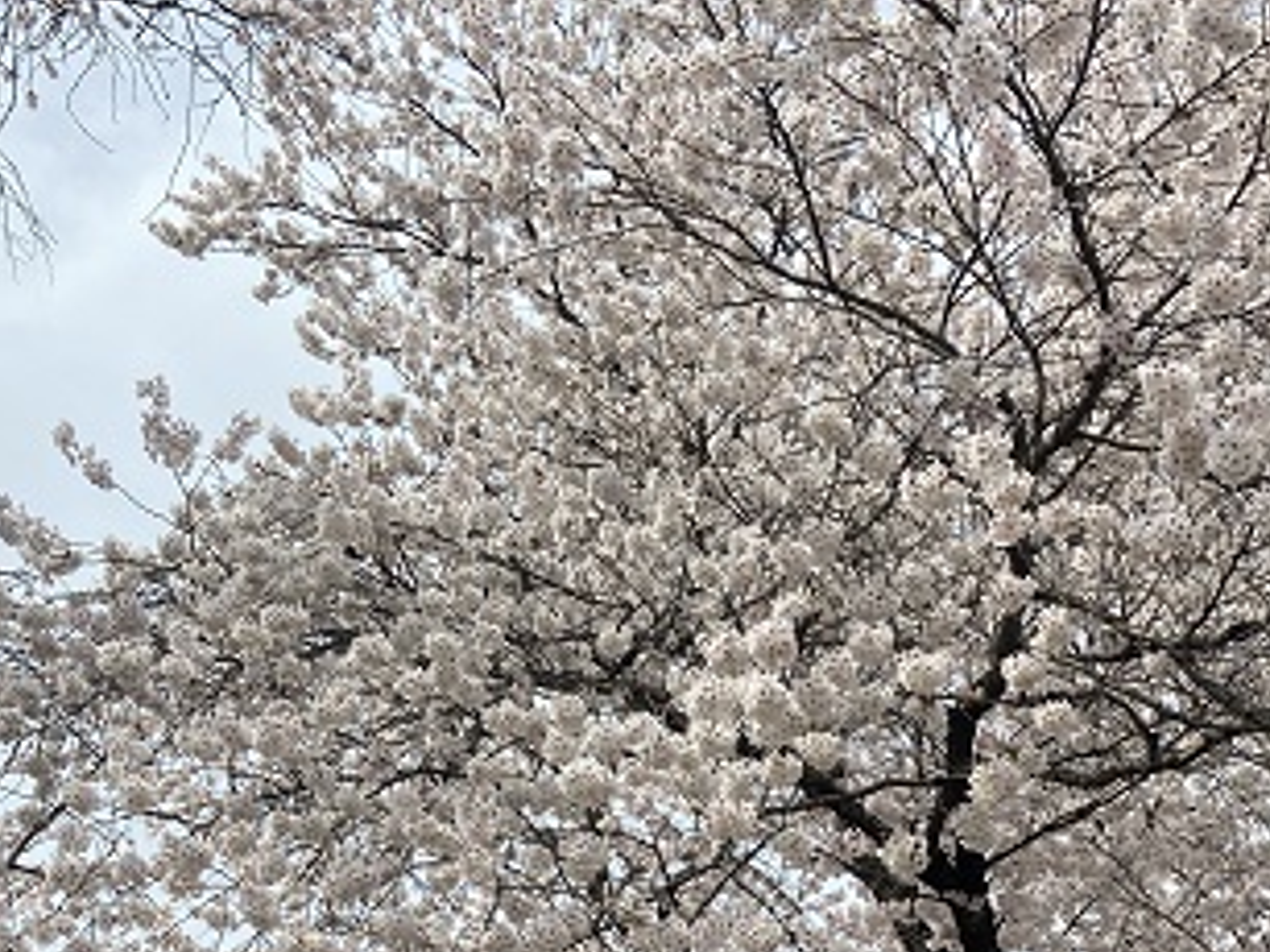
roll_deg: -1.3
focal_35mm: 61
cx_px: 786
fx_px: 2237
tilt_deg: +20.5
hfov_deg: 31.6
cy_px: 1072
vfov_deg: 22.5
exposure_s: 1/3497
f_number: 1.8
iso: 32
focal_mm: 4.25
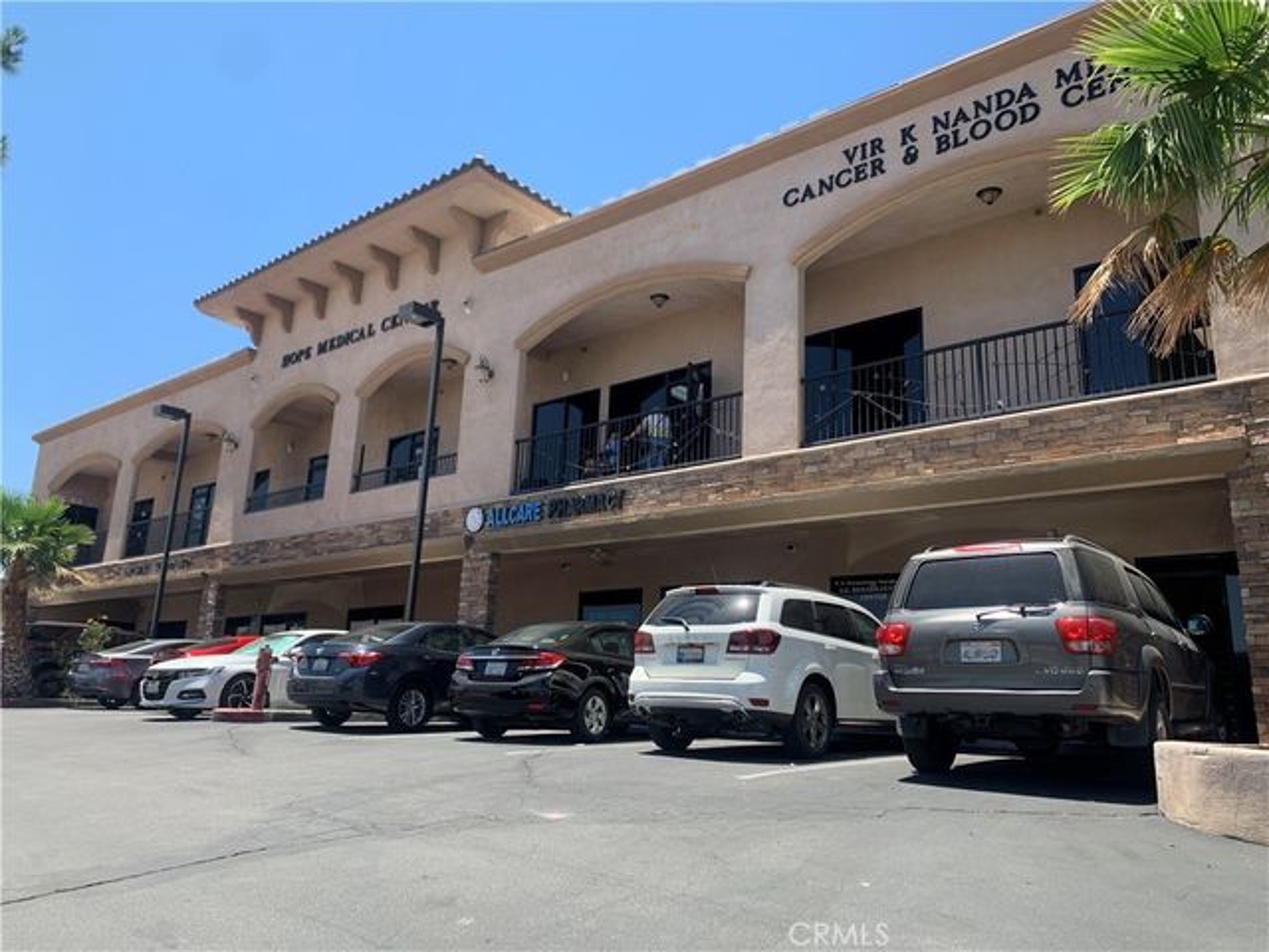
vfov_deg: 53.1
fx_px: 953
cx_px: 634
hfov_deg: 67.3
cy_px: 476
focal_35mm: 26
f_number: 1.8
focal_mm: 4.25
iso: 25
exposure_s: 1/1190
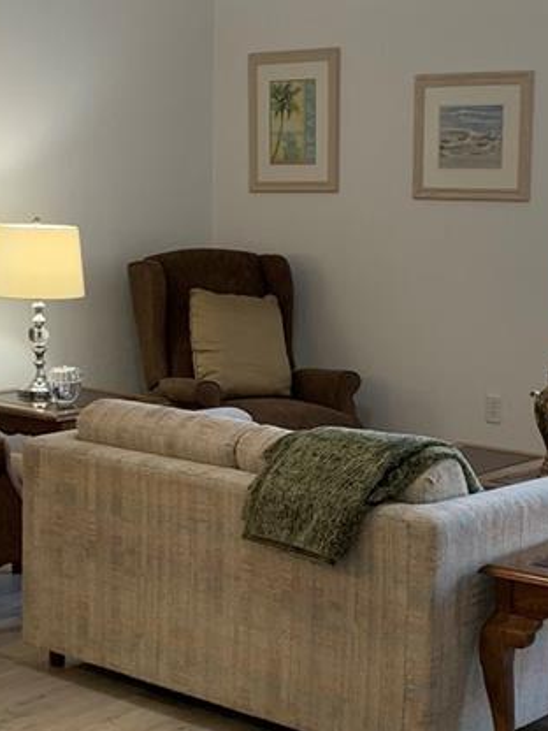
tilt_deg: -8.7
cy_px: 408
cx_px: 293
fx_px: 1583
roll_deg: -0.3
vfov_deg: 26.0
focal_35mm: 75
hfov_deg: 19.6
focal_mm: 4.25
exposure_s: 1/60
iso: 64
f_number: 1.8
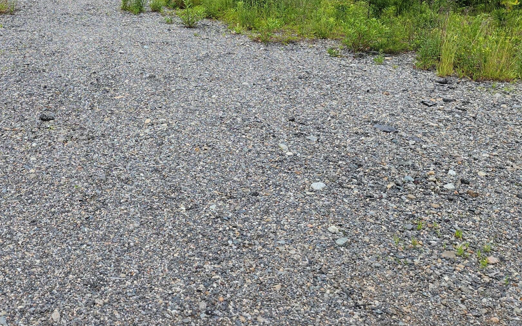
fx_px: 640
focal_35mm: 45
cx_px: 128
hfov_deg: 42.9
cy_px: 4
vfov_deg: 27.1
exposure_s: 1/1245
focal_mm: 6.4
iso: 12
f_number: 1.8
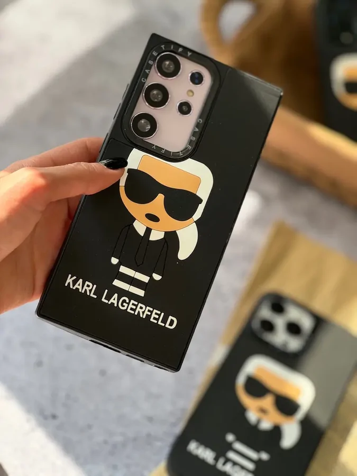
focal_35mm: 77
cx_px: 178
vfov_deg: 25.3
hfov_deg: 19.1
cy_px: 238
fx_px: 1059
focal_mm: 9
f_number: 2.8
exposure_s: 1/99
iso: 64
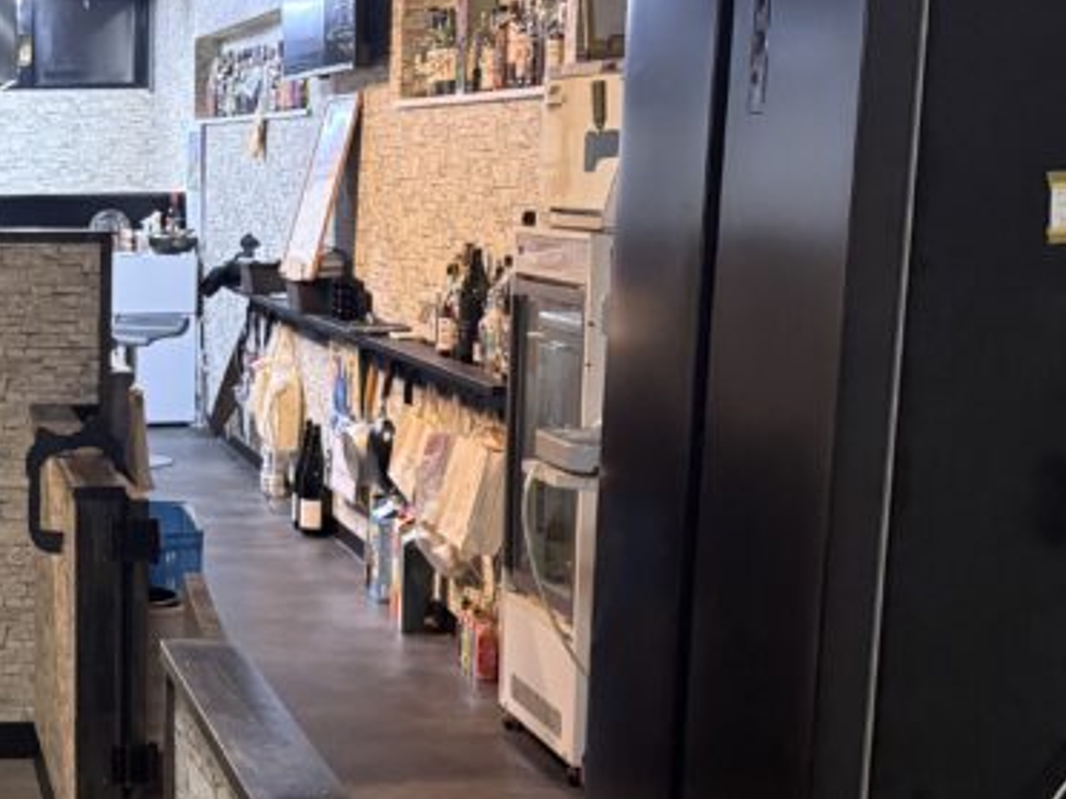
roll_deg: +0.7
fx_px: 2032
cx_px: -11
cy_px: 493
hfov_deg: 27.6
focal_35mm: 66
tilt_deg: -9.8
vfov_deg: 22.2
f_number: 1.78
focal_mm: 6.76
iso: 640
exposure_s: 1/40
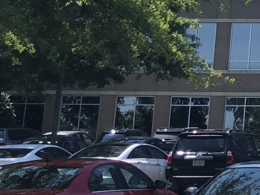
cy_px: -34
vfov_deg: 10.6
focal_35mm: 138
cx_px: 557
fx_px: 1037
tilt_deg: +10.8
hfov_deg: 12.3
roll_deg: -0.2
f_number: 1.8
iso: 20
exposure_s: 1/1517
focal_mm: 4
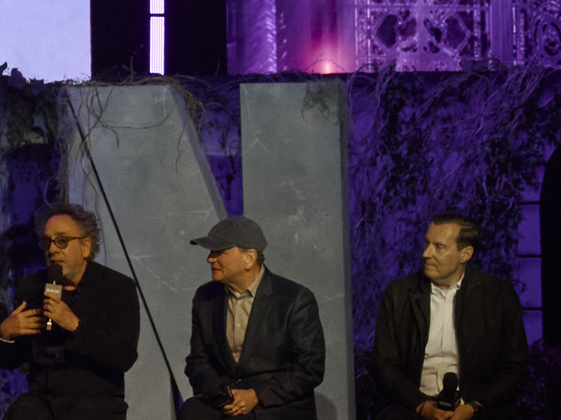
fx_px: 10564
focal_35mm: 652
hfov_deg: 3.0
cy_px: -76
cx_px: -700
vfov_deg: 2.3
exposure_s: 1/320
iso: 2500
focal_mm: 120
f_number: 9
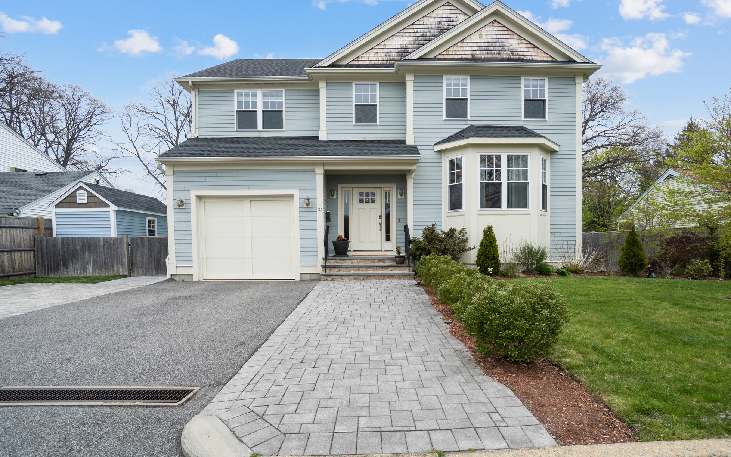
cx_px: 380
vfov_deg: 71.2
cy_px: 213
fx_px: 319
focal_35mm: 16
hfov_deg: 97.8
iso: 200
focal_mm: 10
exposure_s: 1/200
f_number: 7.1
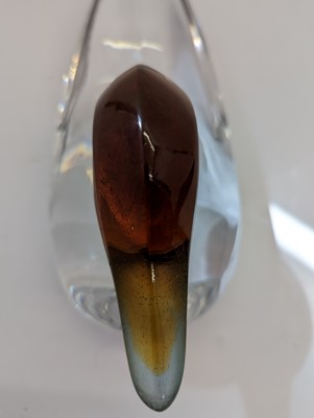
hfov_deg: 56.9
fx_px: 290
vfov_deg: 71.5
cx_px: 157
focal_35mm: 24
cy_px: 209
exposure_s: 1/99.3
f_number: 1.85
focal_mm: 6.81
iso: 41
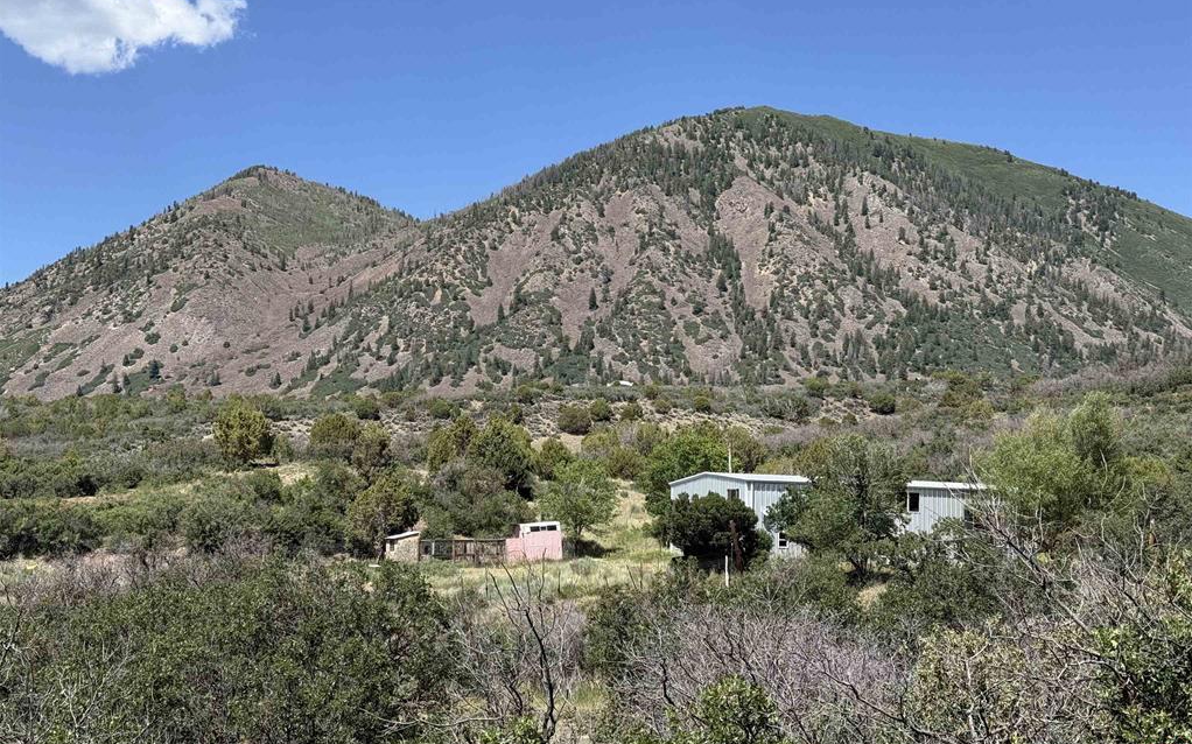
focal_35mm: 51
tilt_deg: +8.5
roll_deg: -1.4
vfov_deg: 25.3
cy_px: 307
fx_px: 1656
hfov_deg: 39.6
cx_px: 596
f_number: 1.78
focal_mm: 6.76
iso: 80
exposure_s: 1/4878
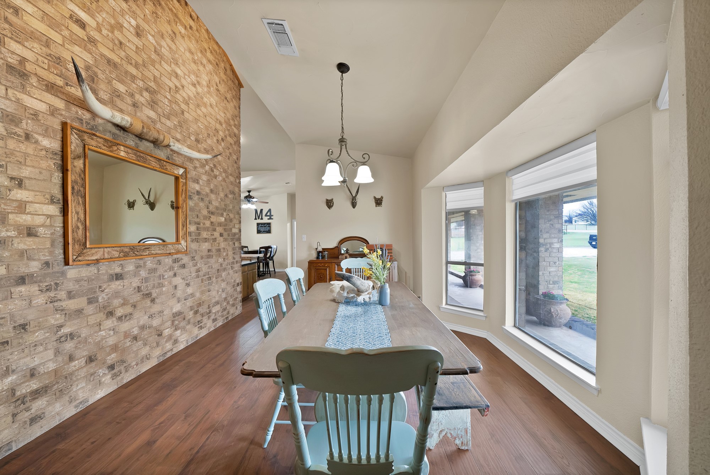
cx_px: 355
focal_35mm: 12
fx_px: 237
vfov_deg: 90.1
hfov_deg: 112.6
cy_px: 238
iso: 640
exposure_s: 1/2
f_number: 9
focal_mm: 12
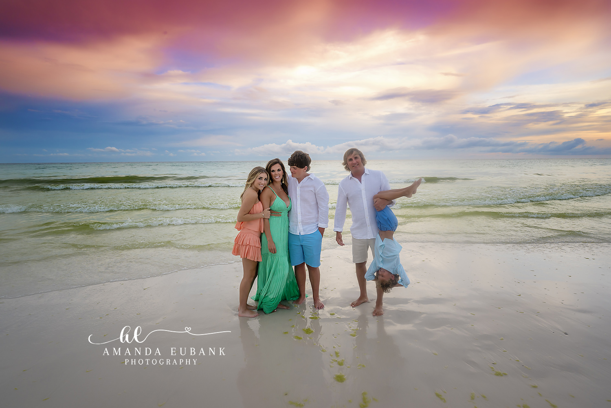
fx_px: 289
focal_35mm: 17
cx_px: 306
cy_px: 204
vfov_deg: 70.4
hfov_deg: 93.3
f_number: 4
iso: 250
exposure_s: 1/250
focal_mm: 17
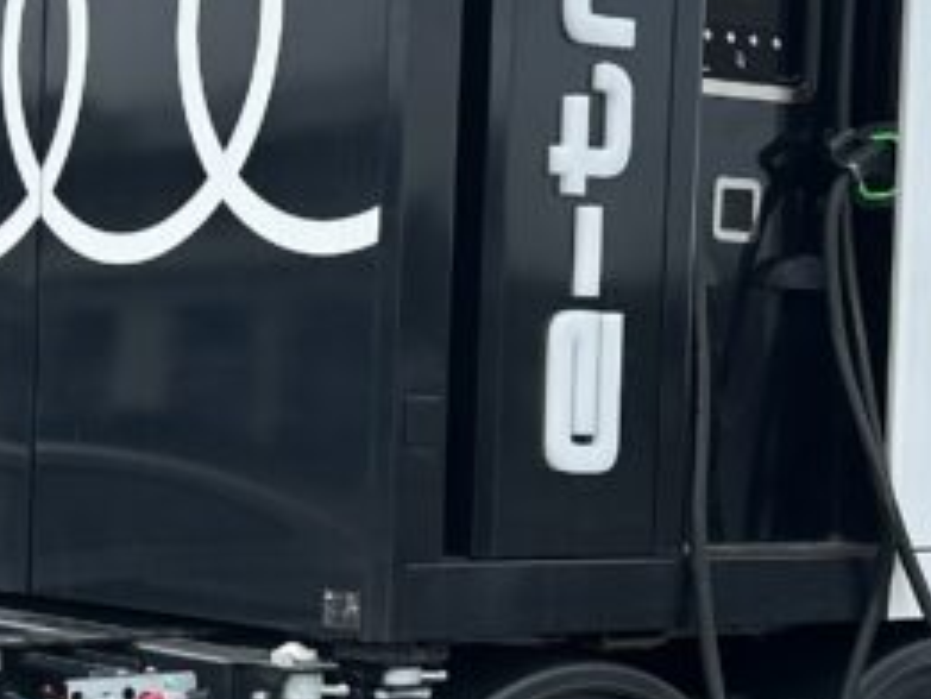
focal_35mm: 94
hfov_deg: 19.9
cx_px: -96
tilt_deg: -3.9
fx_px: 2529
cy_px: 471
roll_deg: +0.1
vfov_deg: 15.7
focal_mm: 6.86
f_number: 1.78
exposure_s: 1/1119
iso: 80
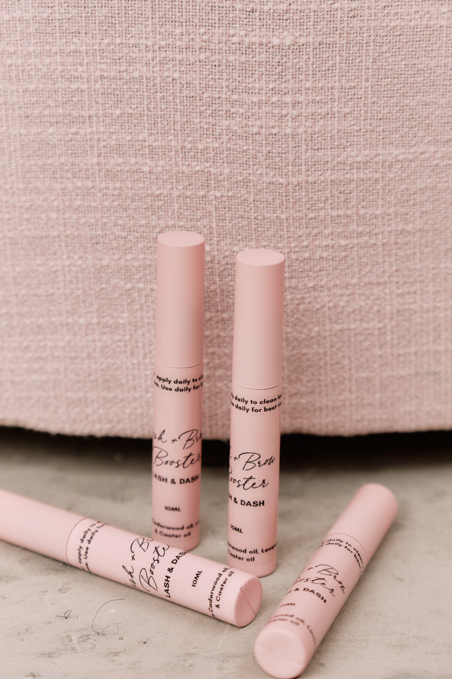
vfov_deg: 19.5
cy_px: 328
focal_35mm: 105
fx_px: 1977
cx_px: 223
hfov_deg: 13.0
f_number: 4
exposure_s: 1/50
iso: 200
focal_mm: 63.4
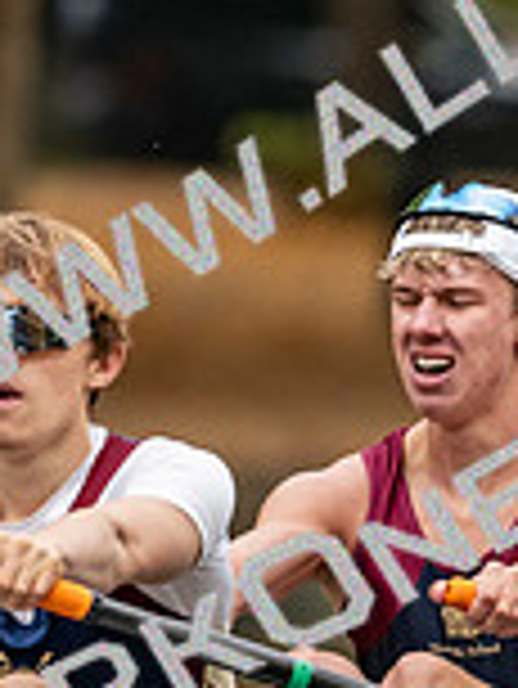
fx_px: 29090
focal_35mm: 1460
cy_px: 425
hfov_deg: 1.0
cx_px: 432
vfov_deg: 1.4
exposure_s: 1/2500
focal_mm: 400
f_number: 4.5
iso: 2200
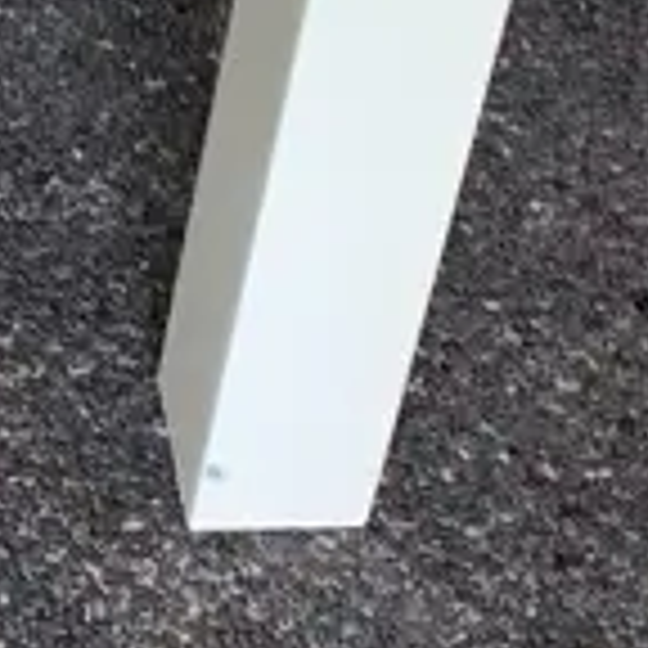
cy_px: -1053
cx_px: -392
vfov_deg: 9.3
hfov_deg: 10.3
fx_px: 3452
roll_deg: -2.8
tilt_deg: -34.5
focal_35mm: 163
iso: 50
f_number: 1.8
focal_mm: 4.25
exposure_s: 1/100
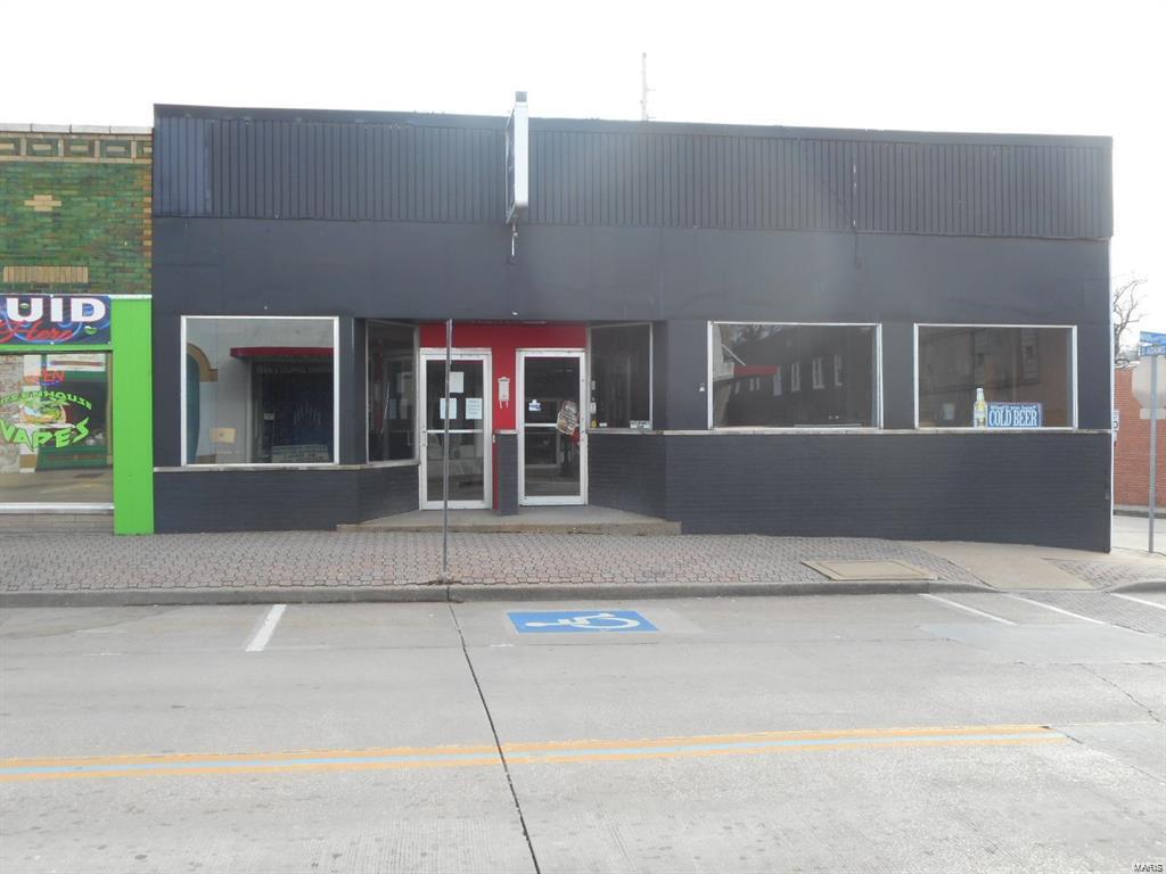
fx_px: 1314
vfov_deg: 36.8
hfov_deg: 47.9
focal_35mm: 39
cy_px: 437
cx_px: 583
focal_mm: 6.9
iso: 80
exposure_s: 1/80
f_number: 4.5
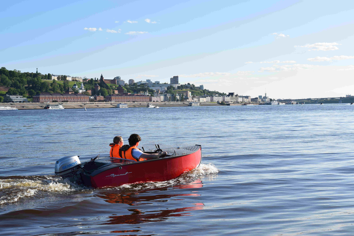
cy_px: 118
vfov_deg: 23.8
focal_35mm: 57
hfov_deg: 35.1
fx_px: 560
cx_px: 177
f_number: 10
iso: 200
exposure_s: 1/400
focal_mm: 38
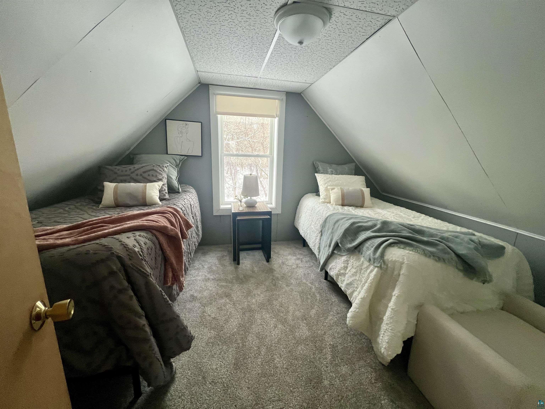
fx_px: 205
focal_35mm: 13
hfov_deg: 106.2
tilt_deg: -13.7
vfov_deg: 89.9
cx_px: 272
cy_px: 204
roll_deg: -1.5
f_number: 1.8
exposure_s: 1/60
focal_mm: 1.57
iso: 200
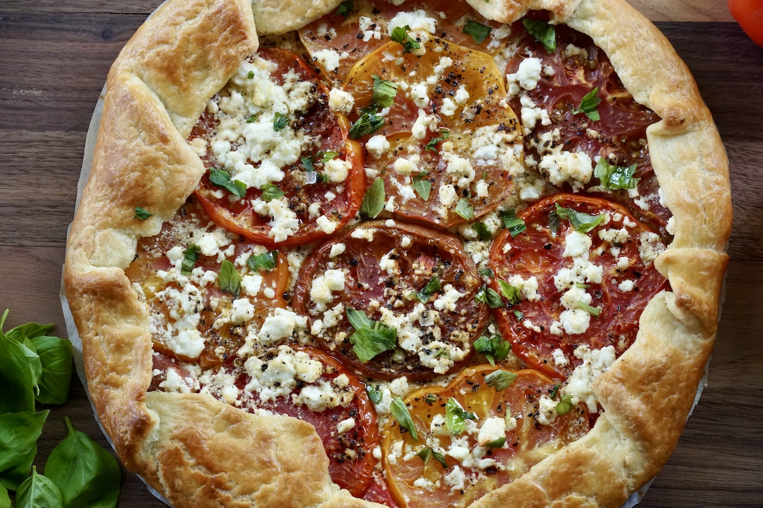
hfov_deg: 21.2
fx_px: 2034
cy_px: 254
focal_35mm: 96
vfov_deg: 14.2
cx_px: 382
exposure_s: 1/160
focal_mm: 64
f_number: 5.6
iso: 1000
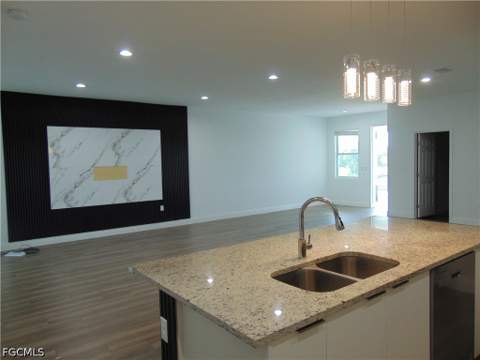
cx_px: 240
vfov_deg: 54.9
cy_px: 180
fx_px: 347
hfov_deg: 69.4
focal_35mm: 25
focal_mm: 4.5
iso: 100
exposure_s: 1/30
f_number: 3
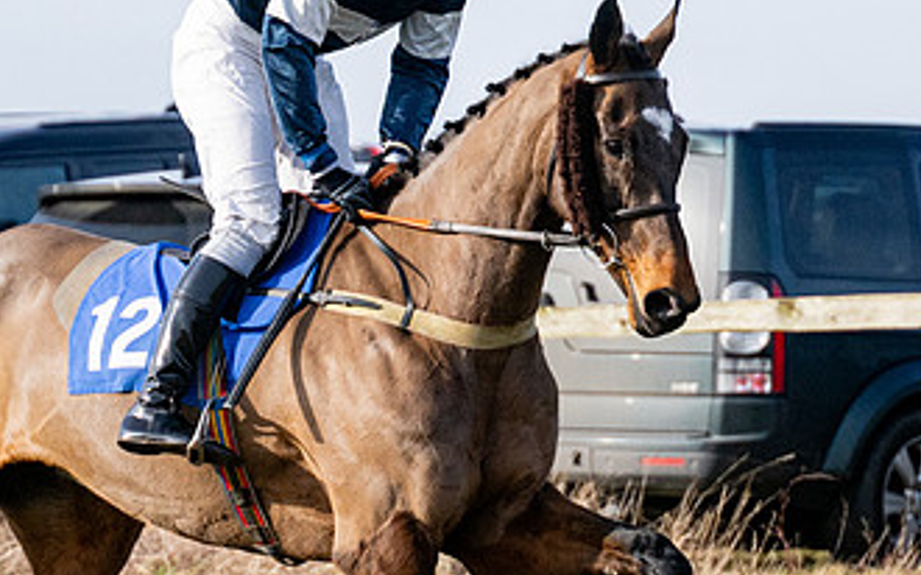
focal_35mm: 465
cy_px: 439
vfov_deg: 2.8
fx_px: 11668
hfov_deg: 4.5
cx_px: 568
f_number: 4
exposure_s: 1/4000
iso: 400
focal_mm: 125
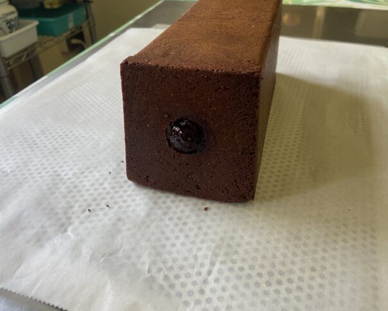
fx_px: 322
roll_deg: +1.2
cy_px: 155
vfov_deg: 51.6
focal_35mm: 28
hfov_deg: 62.2
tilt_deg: -36.8
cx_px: 189
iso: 125
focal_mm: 4.25
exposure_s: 1/65
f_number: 1.8
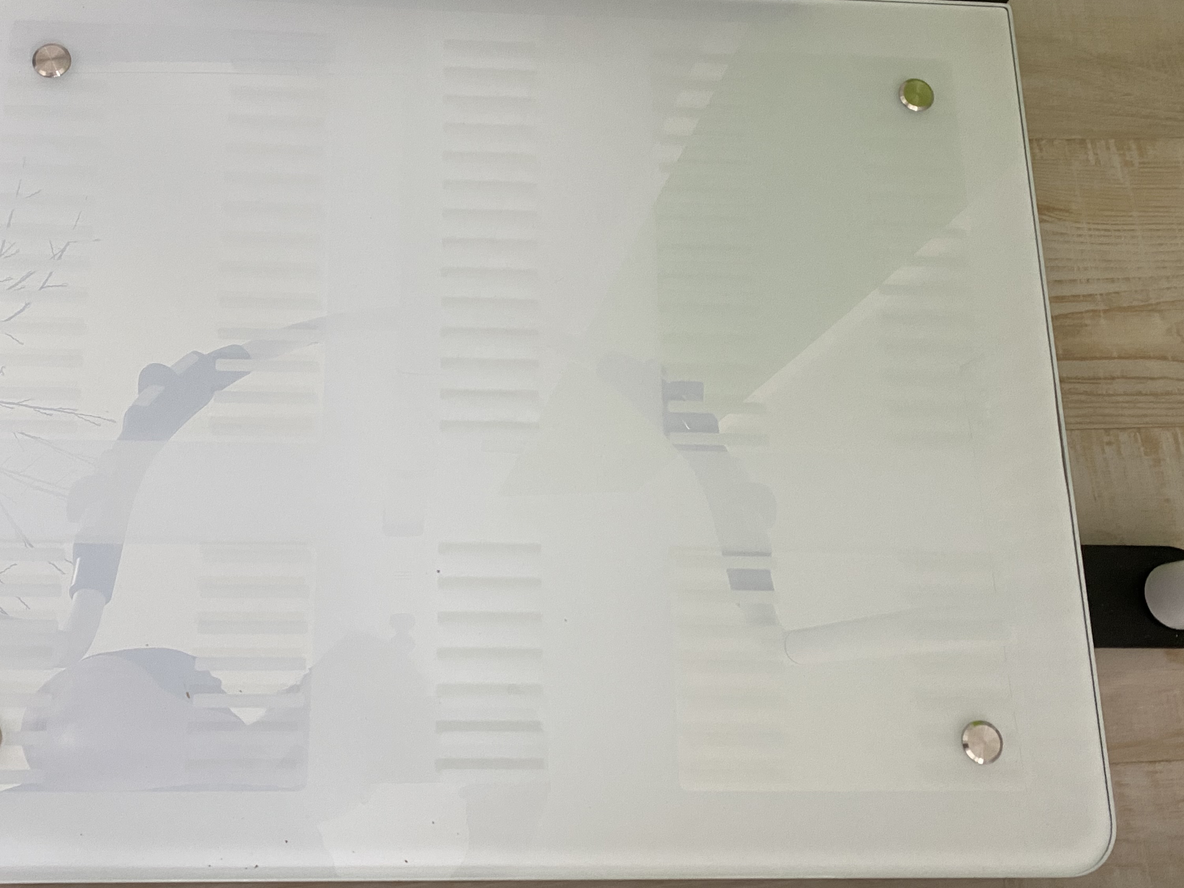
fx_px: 1197
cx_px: 468
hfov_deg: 52.2
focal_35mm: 35
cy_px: 385
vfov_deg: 40.6
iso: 200
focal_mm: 4.25
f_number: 1.8
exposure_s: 1/60
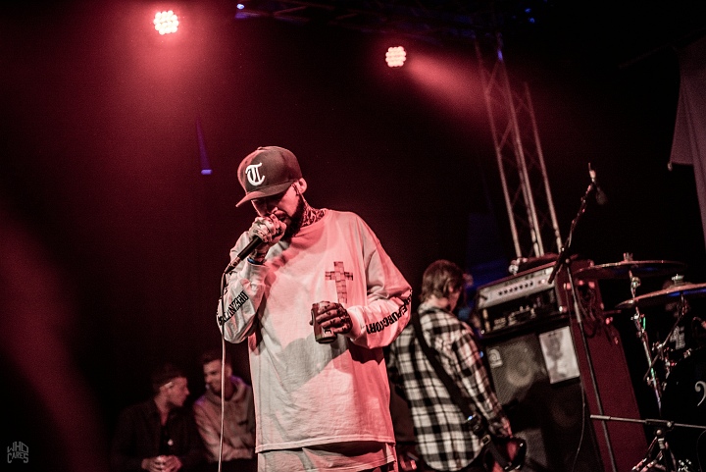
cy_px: 236
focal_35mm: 70
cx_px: 353
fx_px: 1374
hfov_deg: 28.8
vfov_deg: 19.5
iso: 160
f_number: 2.8
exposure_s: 1/80
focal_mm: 70
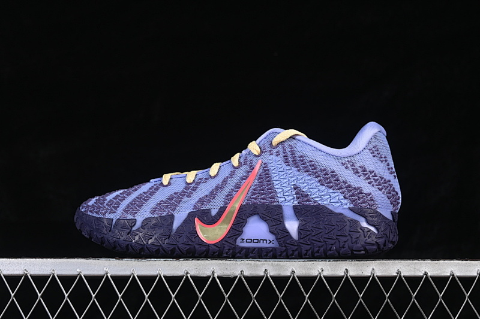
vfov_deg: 18.2
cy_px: 160
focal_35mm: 75
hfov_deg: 27.0
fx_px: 1000
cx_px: 240
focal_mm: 50
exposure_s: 1/80
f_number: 7.1
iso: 160
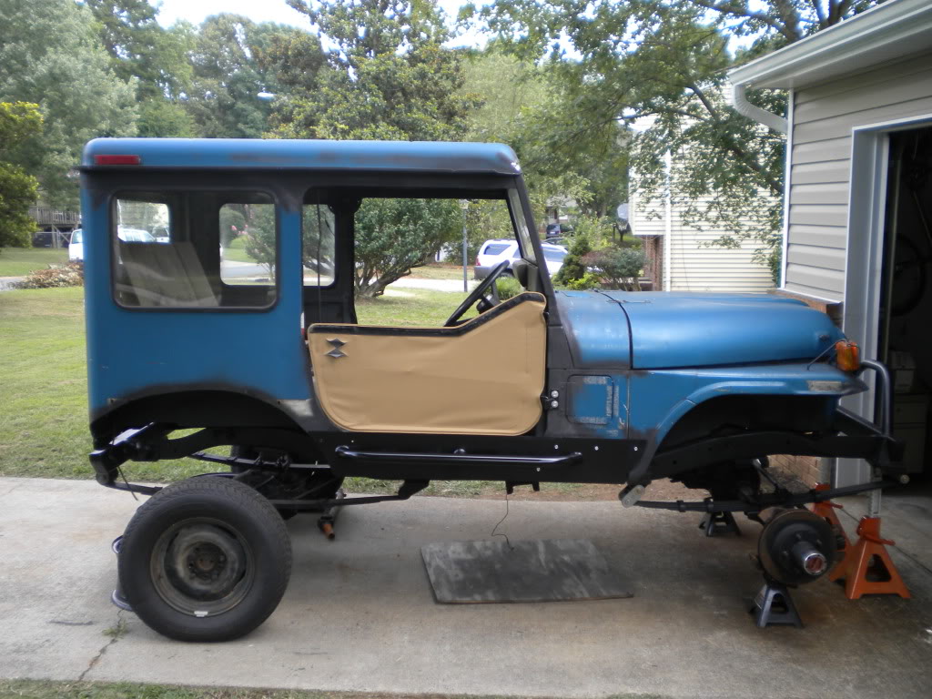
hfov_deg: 52.6
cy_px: 350
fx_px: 942
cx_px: 466
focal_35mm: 35
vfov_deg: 40.7
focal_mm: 6.3
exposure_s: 1/104
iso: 80
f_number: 3.1
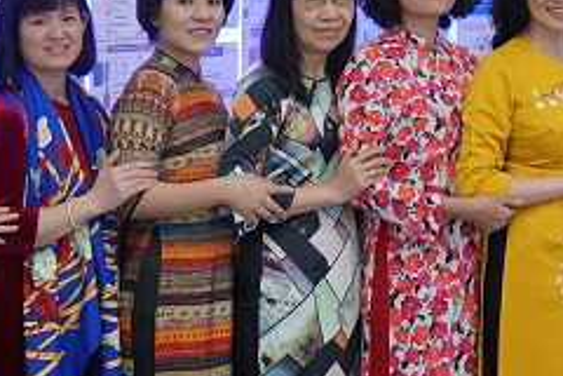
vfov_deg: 9.5
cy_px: 75
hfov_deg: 14.0
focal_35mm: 144
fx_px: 2252
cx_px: 558
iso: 1600
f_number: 4
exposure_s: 1/160
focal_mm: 32
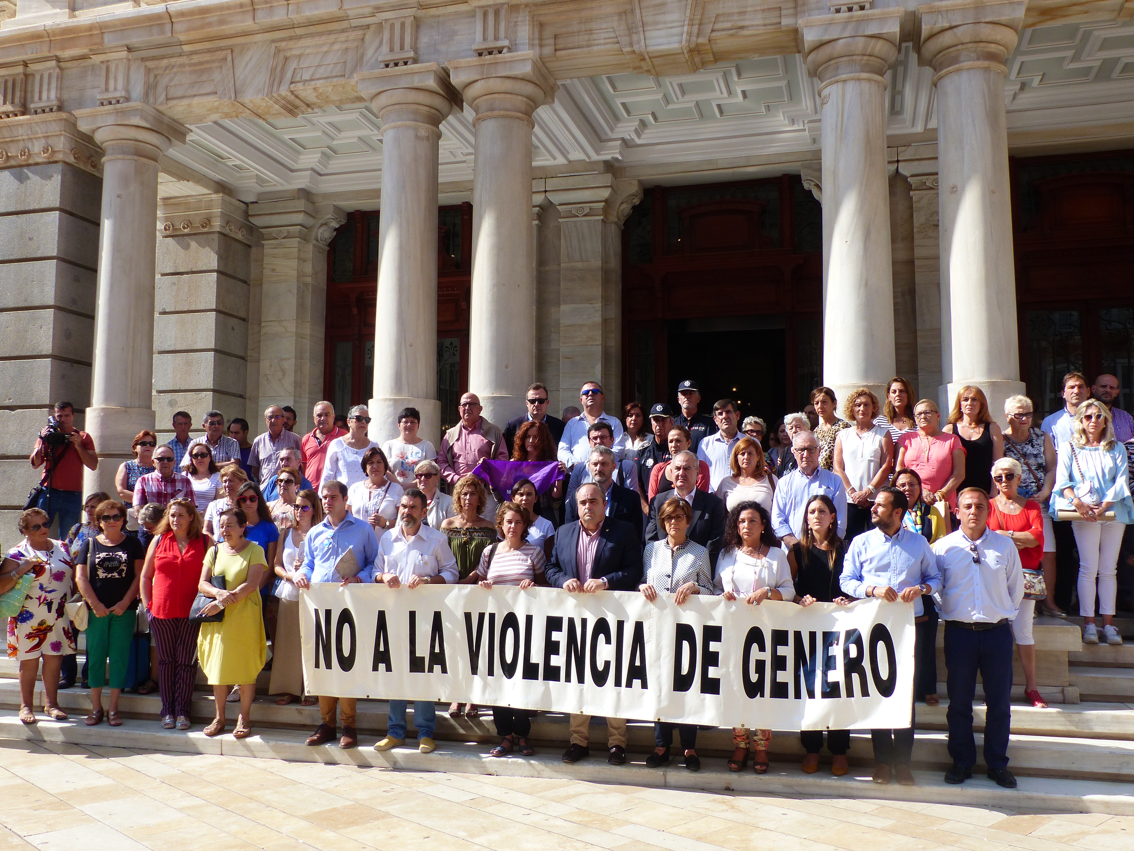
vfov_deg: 44.2
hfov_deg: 56.8
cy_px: 426
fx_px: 1048
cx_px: 567
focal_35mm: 32
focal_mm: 5.7
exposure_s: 1/800
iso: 100
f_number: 4
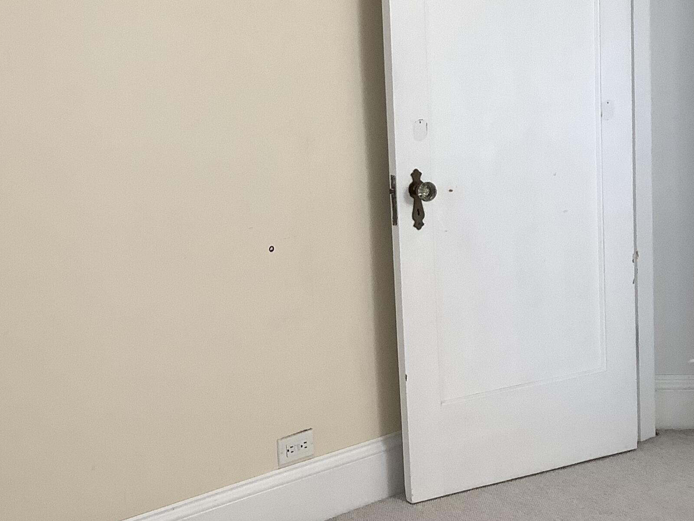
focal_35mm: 58
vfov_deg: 25.0
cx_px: 220
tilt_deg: -7.8
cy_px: 153
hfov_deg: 32.9
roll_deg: +2.8
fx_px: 1163
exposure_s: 1/60
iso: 80
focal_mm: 3.3
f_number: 2.4
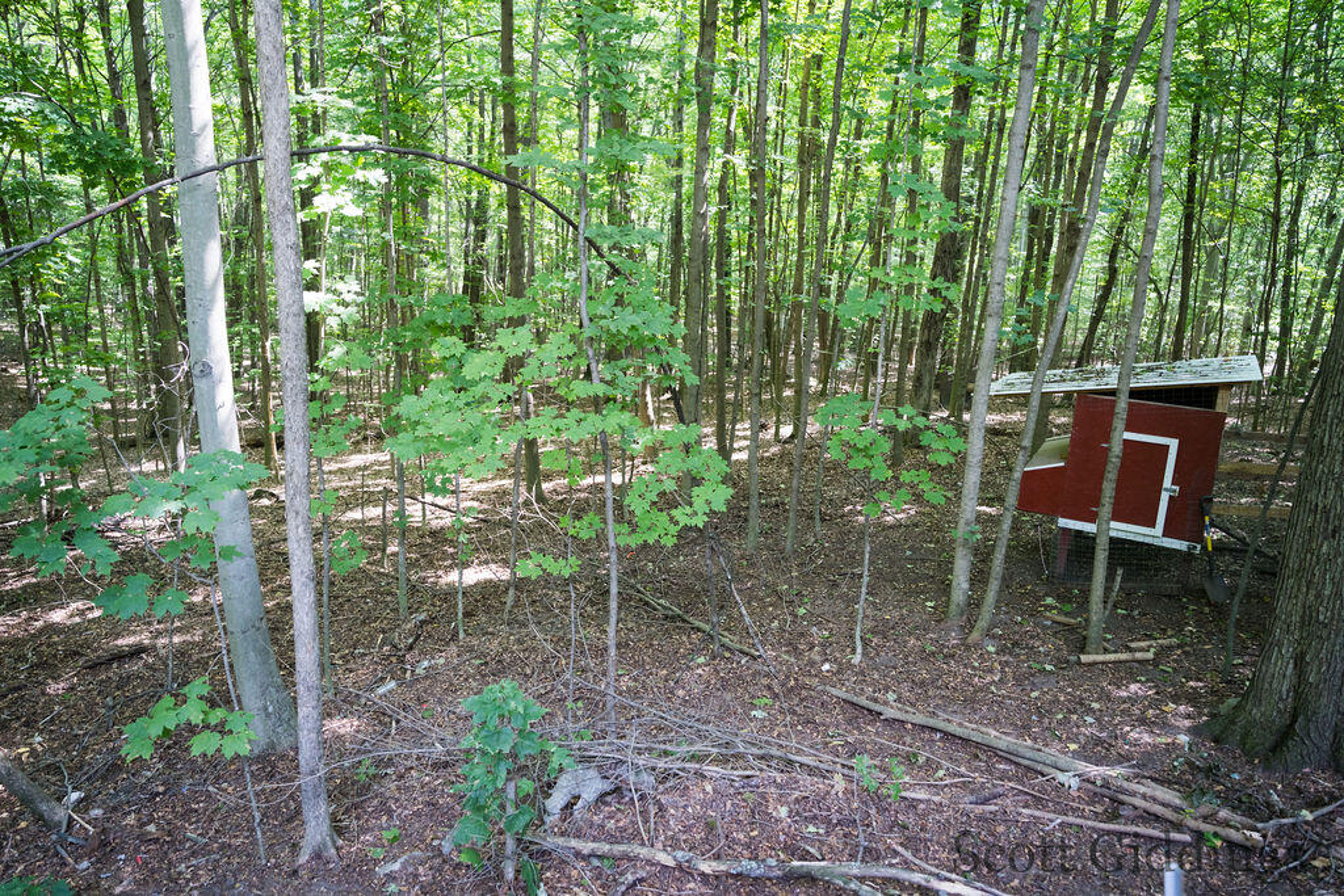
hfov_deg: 73.7
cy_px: 448
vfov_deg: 53.1
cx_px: 672
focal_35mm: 24
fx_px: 896
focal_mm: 24
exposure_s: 1/160
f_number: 2.8
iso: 1250
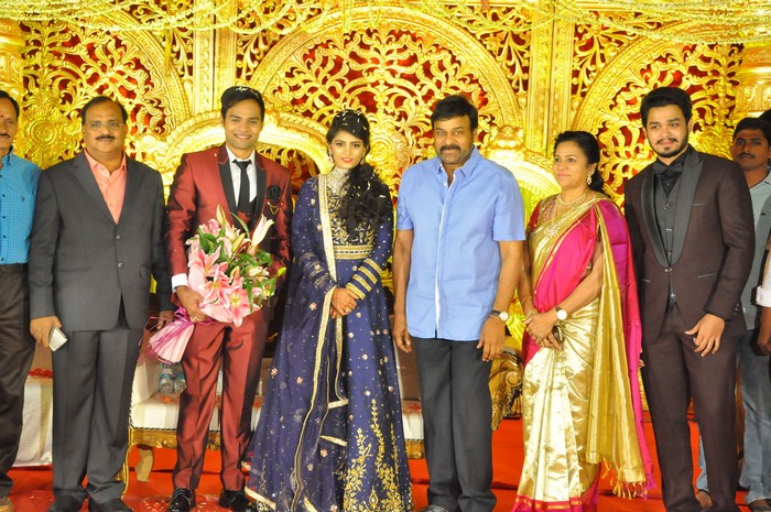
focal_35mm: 78
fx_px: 1669
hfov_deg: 26.0
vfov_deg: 17.5
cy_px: 256
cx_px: 386
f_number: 7.1
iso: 2500
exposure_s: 1/125
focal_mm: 52
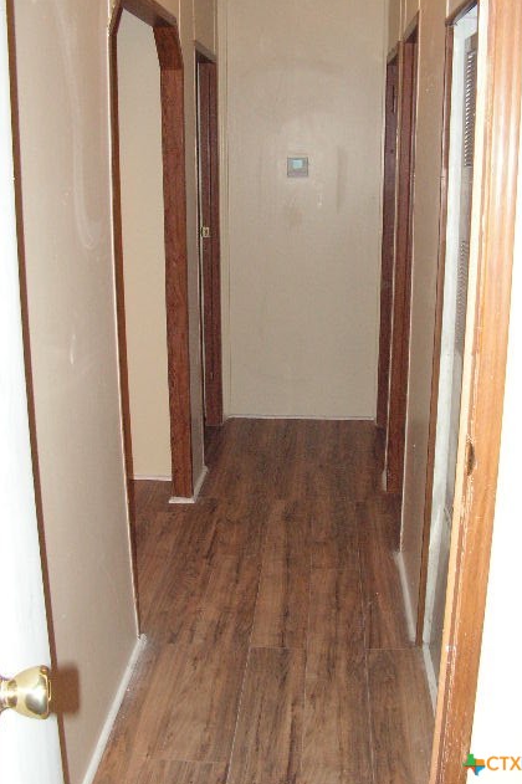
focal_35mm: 38
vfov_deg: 50.7
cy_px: 394
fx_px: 827
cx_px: 276
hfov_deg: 35.0
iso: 160
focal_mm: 6
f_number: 3.2
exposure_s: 1/40
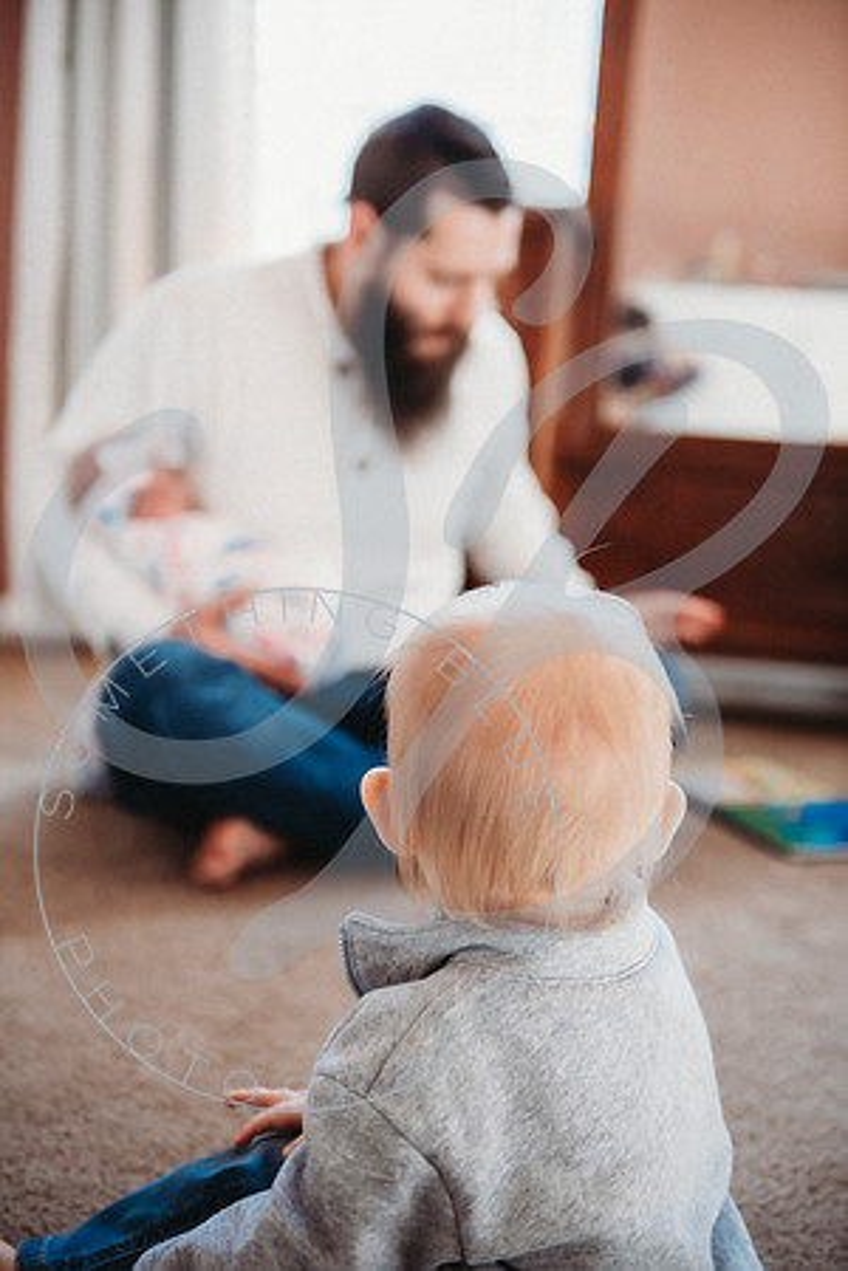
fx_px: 1767
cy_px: 636
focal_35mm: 50
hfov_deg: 27.0
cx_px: 424
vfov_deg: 39.6
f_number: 2.8
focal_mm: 50
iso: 400
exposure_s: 1/125
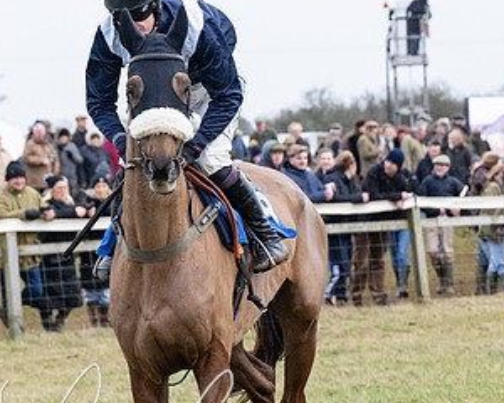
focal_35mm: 285
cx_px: 245
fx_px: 4251
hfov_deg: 6.8
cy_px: 291
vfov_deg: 5.4
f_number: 4
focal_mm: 74
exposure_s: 1/1600
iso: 800
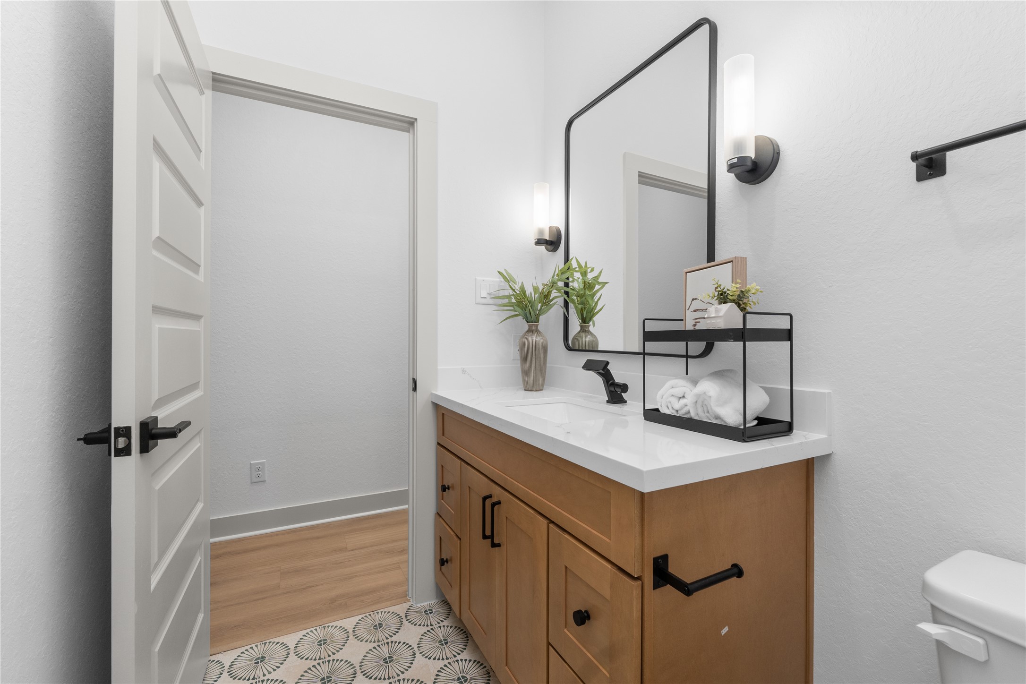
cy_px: 342
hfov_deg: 100.4
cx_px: 513
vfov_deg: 77.3
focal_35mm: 15
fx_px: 427
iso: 400
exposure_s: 1/15
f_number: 8
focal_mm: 10
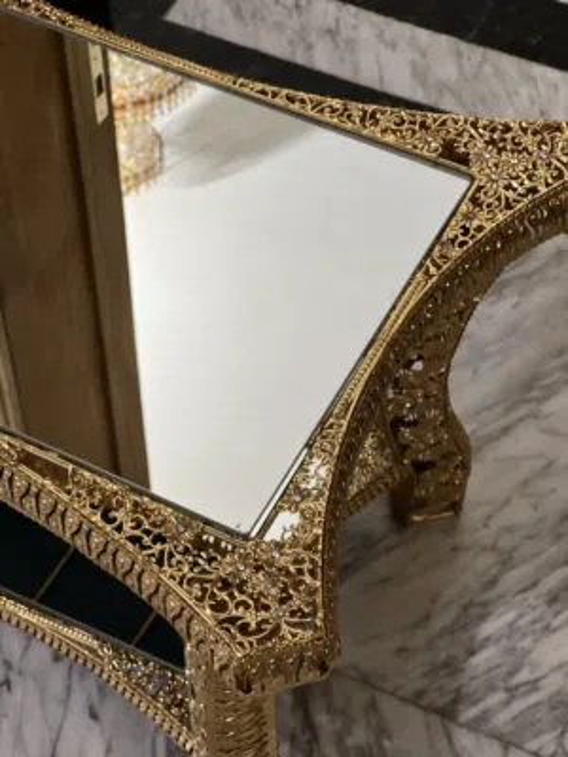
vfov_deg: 25.3
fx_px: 1685
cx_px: 284
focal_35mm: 77
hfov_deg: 19.1
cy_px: 378
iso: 200
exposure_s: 1/33
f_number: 2.8
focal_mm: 9
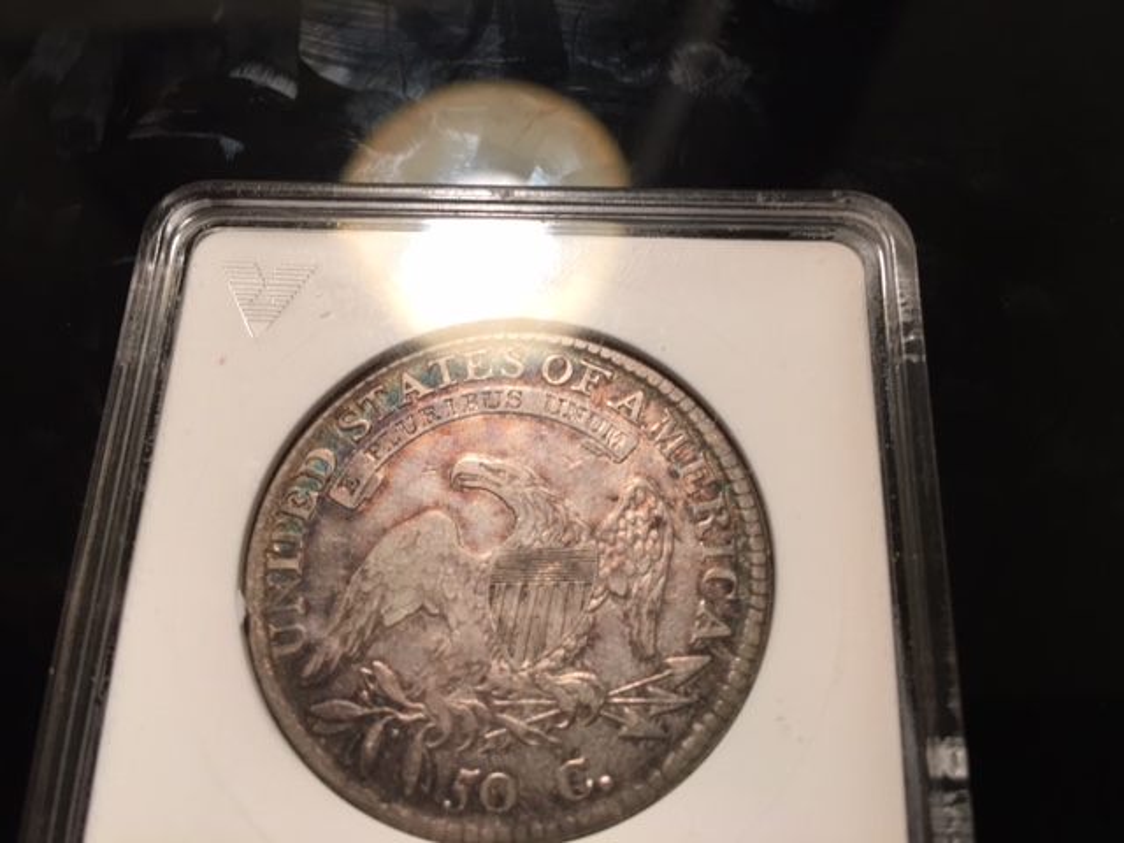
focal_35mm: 29
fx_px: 942
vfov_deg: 48.2
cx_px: 562
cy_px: 422
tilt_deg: -68.1
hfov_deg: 61.7
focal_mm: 4.15
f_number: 2.2
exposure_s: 1/15
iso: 25
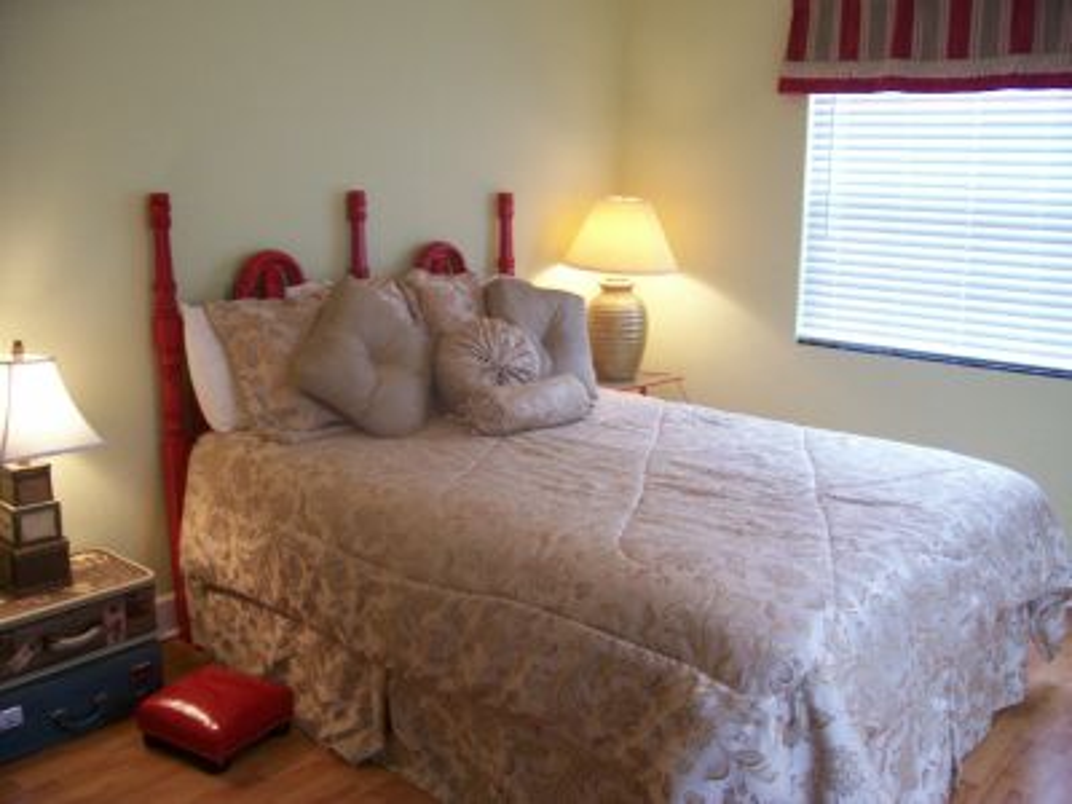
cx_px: 536
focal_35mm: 34
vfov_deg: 41.8
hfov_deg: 54.0
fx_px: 1053
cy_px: 402
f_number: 2.7
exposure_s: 1/32
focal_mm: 5.6
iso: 132
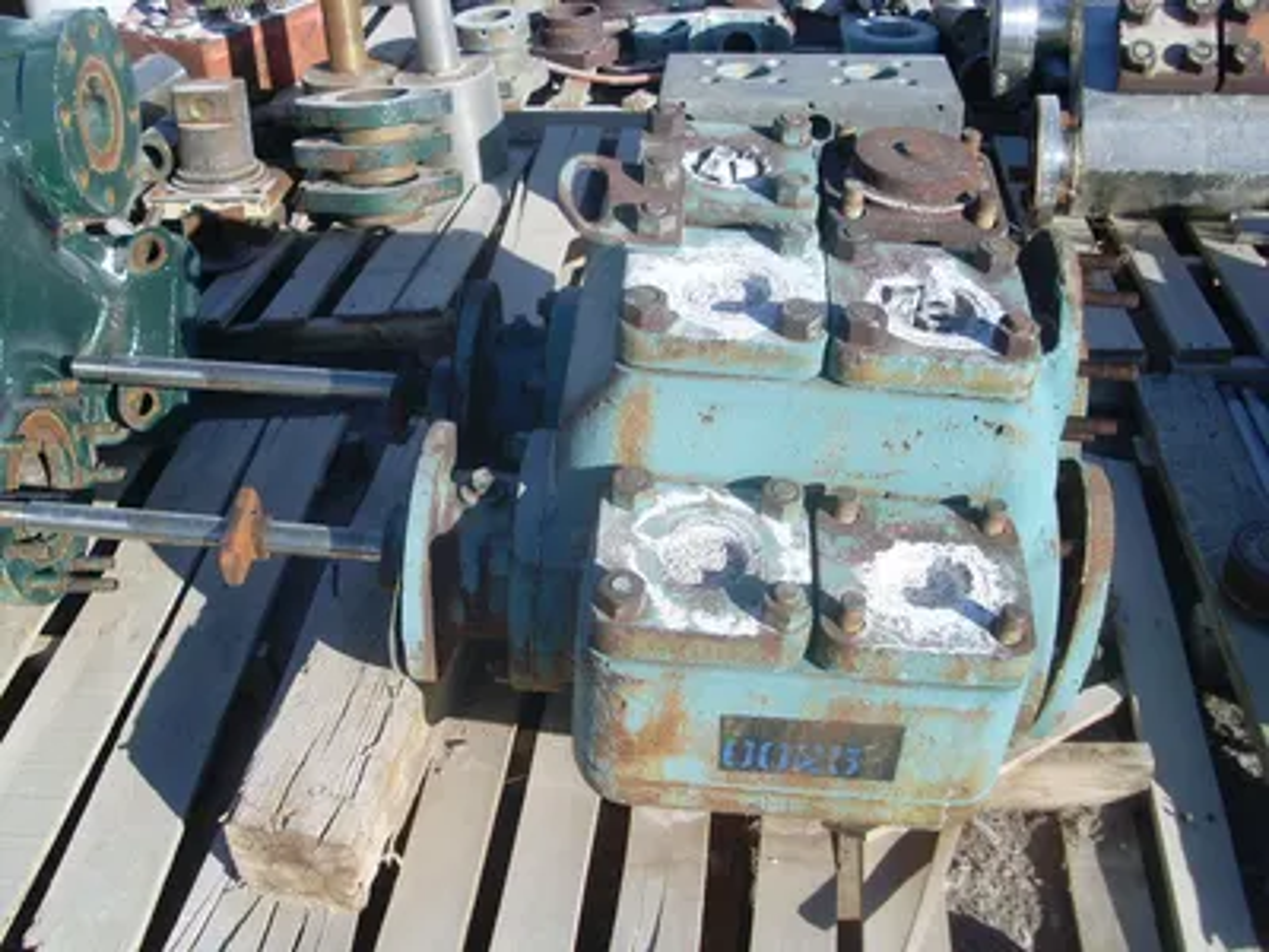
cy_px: 476
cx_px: 634
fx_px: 1393
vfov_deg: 37.7
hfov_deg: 49.0
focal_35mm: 38
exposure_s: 1/250
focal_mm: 6.3
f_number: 7.7
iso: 80
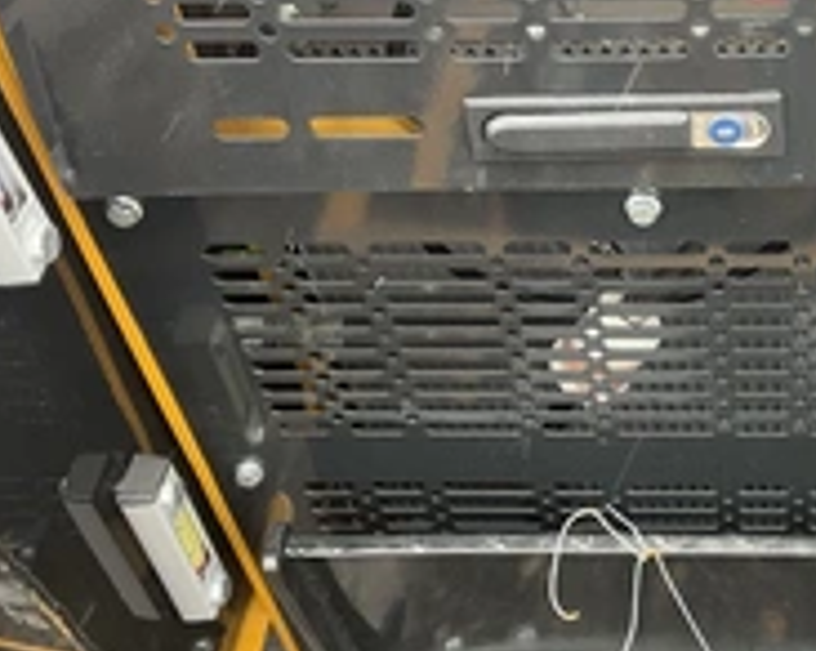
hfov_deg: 29.6
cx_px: 691
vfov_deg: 24.6
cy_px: 326
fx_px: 1496
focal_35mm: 62
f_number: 1.8
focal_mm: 3
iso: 64
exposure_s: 1/95
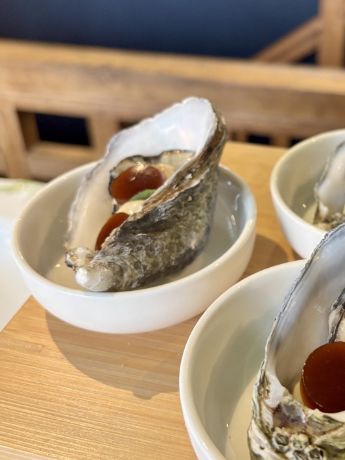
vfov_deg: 42.7
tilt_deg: -31.5
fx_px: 585
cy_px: 178
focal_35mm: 44
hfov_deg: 31.8
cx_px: 288
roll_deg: -1.7
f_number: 1.6
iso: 250
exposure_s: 1/50
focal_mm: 5.96
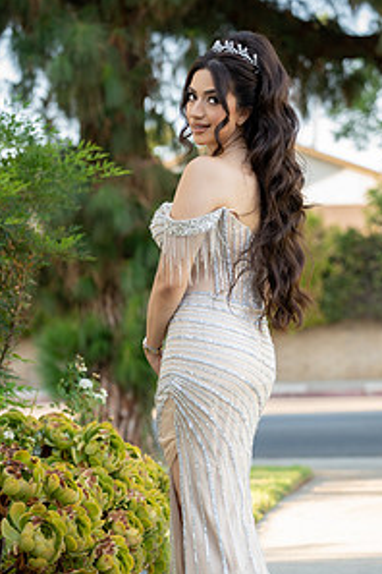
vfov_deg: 19.2
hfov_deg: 12.9
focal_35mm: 106
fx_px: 1687
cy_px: 383
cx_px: 280
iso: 320
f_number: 2.8
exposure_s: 1/400
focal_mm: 70
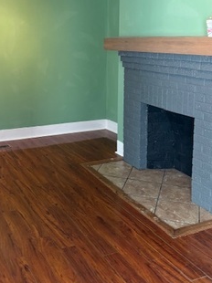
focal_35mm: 42
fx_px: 343
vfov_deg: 44.2
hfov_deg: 33.4
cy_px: 95
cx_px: 45
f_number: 1.6
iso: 200
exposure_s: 1/60
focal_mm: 5.96
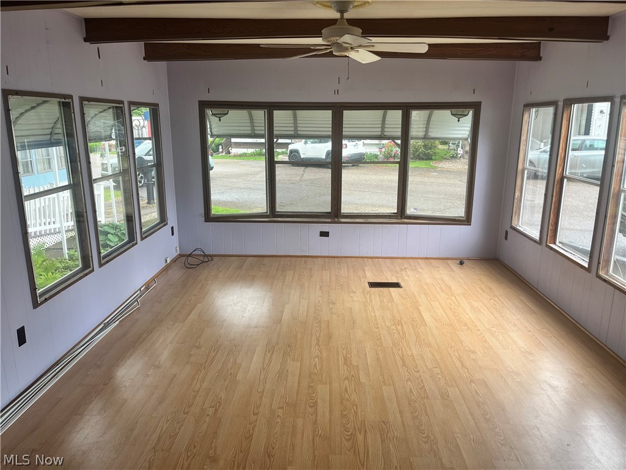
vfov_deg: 53.1
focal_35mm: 26
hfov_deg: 67.3
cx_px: 313
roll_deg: +0.6
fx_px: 470
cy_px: 235
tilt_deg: -11.2
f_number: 1.6
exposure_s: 1/122
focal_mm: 5.1
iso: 50
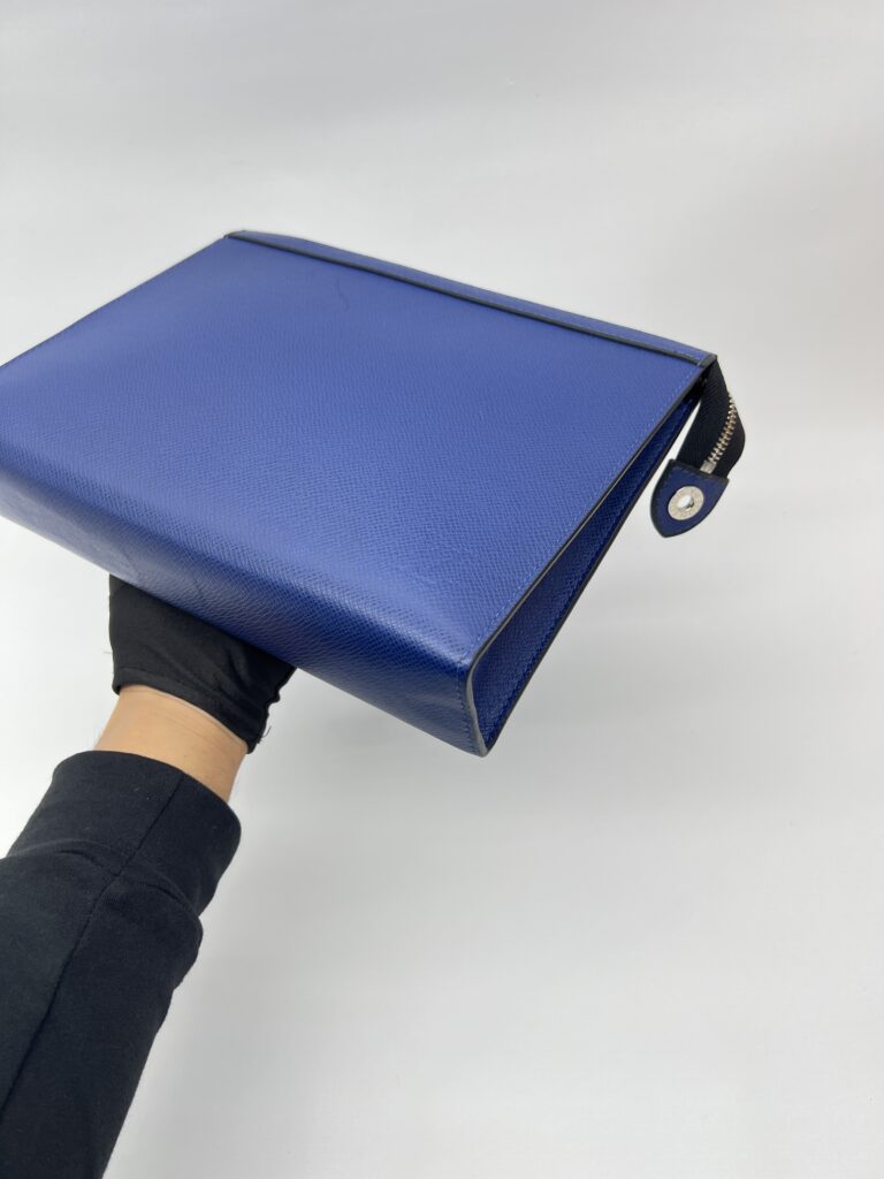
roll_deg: +7.5
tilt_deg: -41.3
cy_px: 590
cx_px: 442
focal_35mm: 26
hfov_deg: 53.1
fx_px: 885
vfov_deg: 67.3
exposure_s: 1/100
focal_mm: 5.7
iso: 40
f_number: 1.5
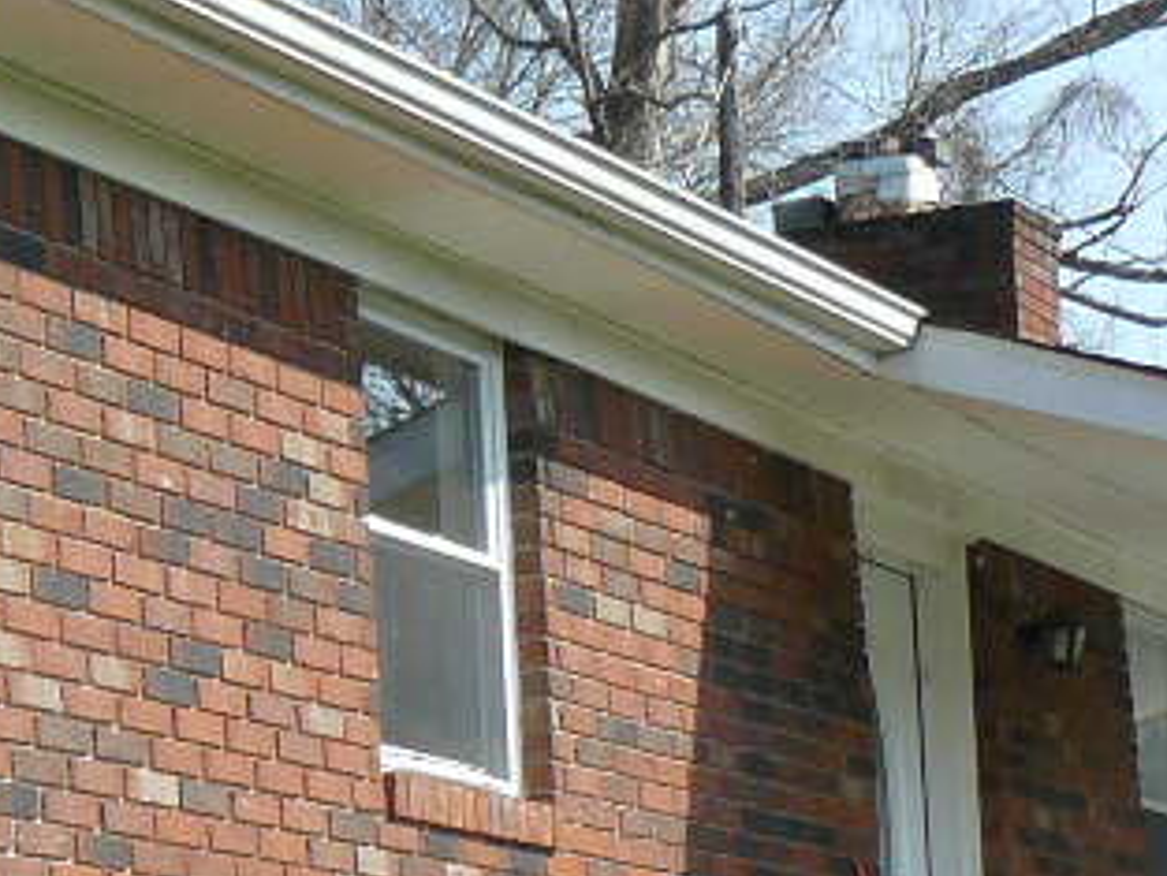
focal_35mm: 147
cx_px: -406
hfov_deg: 12.9
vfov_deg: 10.0
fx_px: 4958
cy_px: 1006
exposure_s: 1/500
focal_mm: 6
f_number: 4
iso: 100
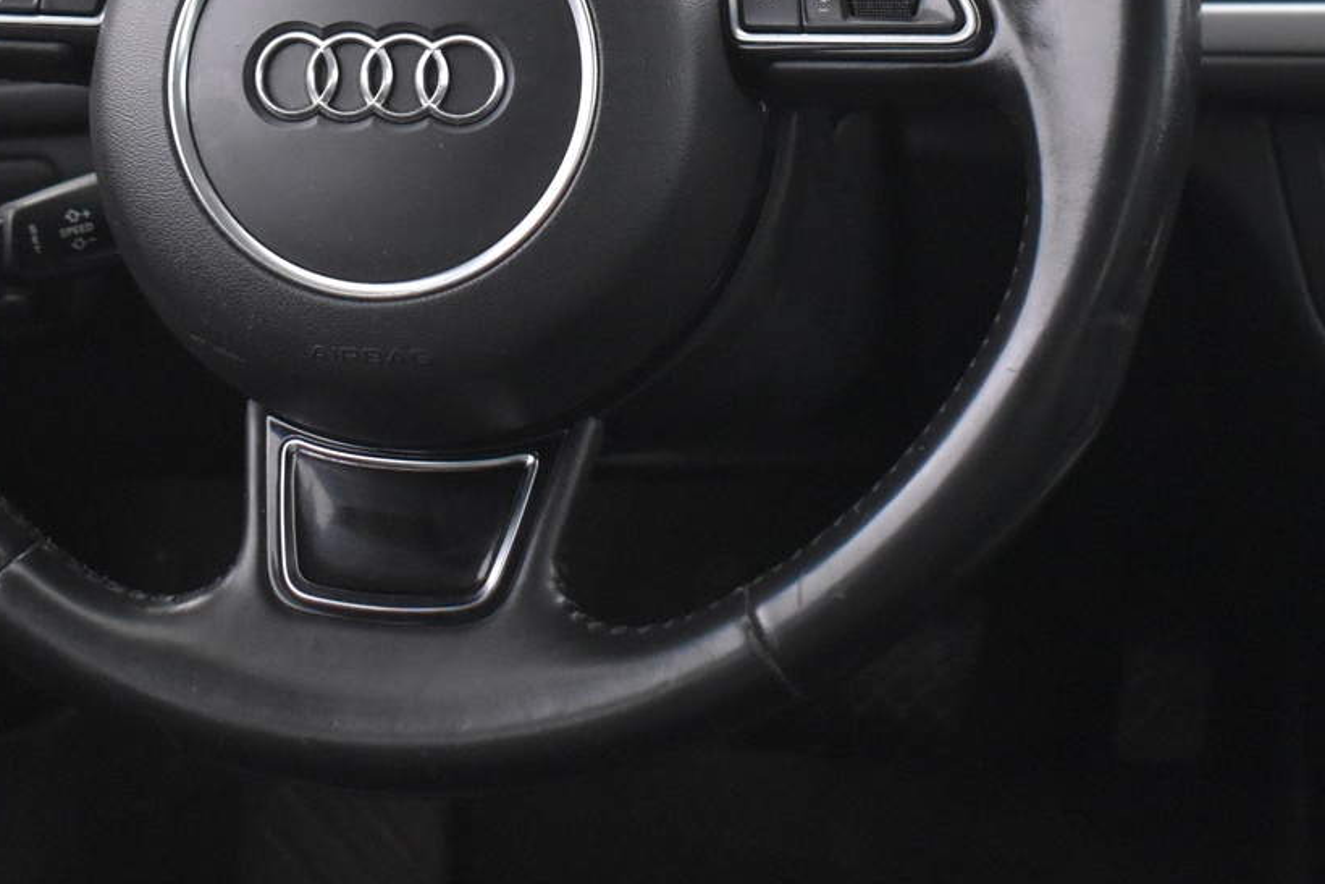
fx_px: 2944
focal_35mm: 80
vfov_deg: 16.8
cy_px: 27
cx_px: 540
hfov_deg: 25.3
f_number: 4
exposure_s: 1/15
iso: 3200
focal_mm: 27
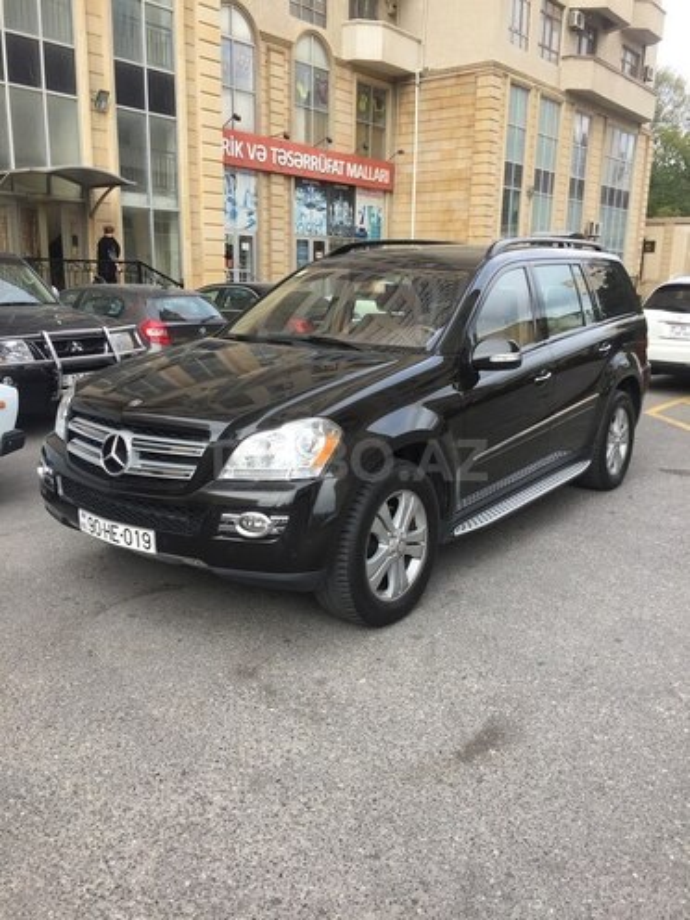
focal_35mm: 29
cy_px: 460
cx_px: 345
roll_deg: -0.5
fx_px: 771
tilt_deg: -12.2
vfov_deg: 61.7
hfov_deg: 48.2
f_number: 2.2
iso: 32
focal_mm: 4.15
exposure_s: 1/271
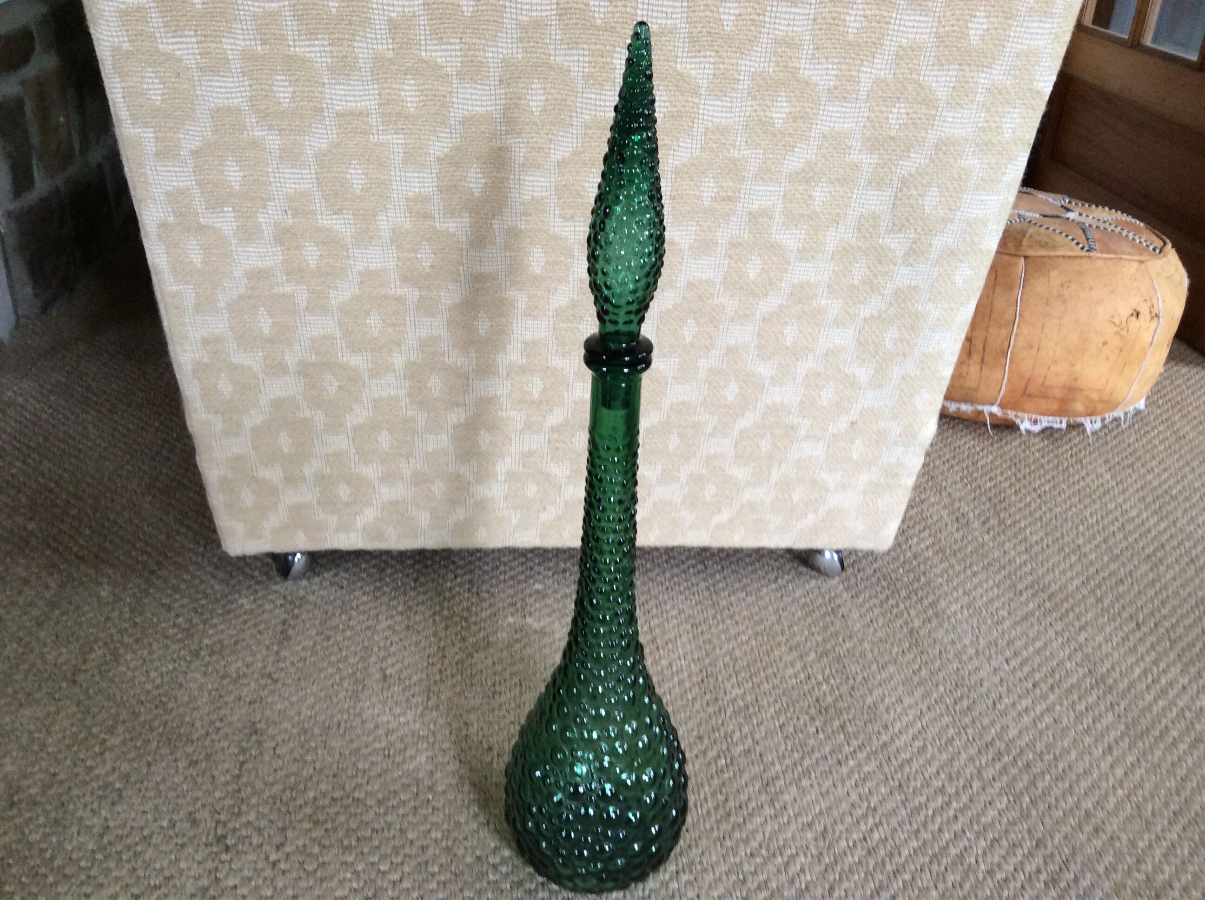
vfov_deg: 44.1
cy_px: 450
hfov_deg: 56.9
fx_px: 1112
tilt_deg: -30.2
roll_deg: +0.0
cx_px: 602
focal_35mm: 32
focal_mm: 3.3
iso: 80
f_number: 2.4
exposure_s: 1/25
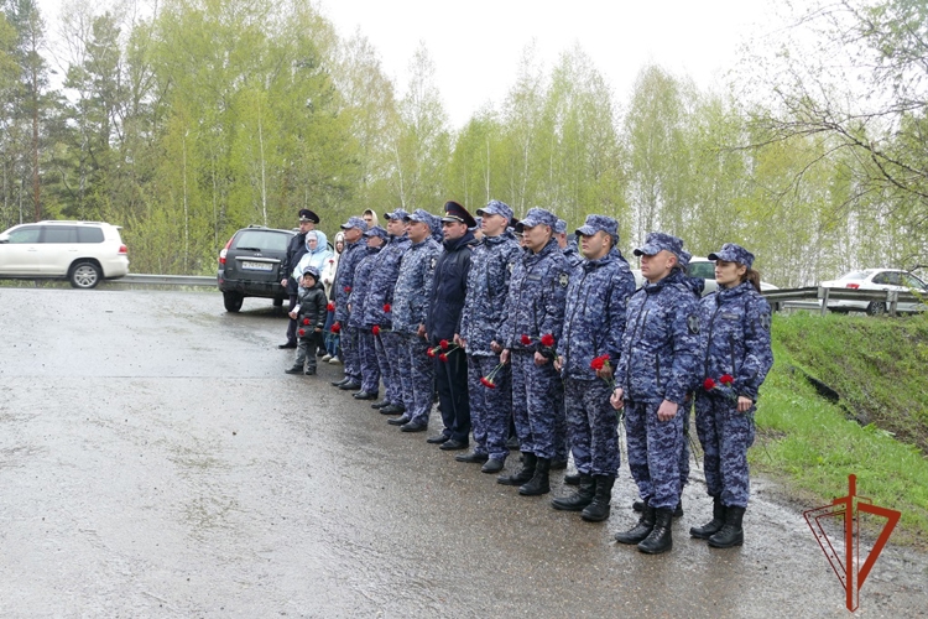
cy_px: 310
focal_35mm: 40
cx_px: 464
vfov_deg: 33.4
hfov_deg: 48.5
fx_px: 1031
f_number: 3.1
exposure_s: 1/250
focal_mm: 14.5
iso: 125
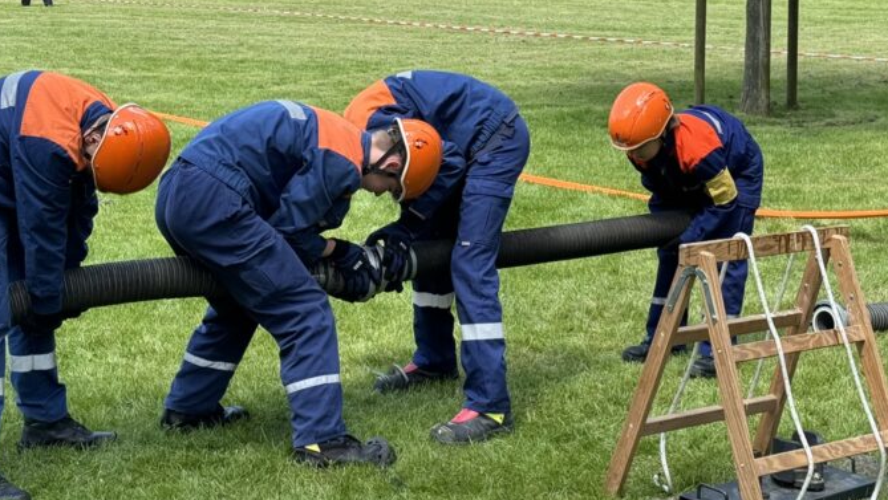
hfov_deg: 26.5
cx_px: 473
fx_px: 1885
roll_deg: +0.2
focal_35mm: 80
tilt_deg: -6.2
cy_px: 122
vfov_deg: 15.1
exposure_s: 1/980
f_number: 1.78
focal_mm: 6.76
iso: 64
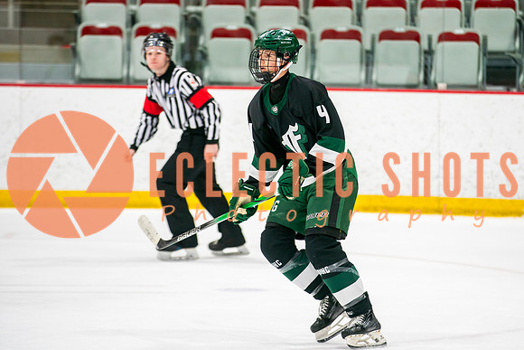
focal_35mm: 244
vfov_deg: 5.6
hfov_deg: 8.4
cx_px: 316
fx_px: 3548
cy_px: 140
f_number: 3.2
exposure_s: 1/640
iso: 1000
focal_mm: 200
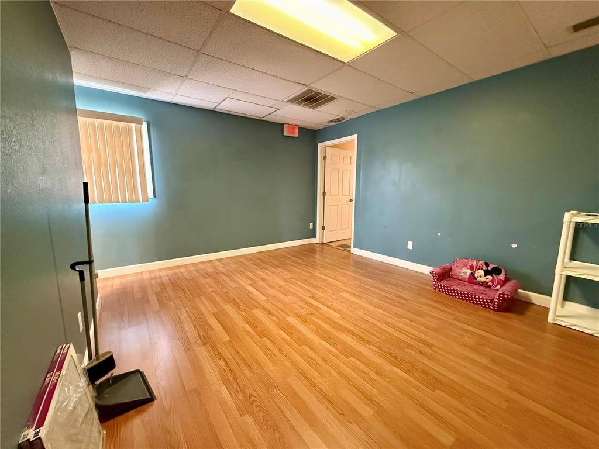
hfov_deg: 102.1
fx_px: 242
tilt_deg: -8.0
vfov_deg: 85.7
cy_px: 224
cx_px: 300
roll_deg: -0.4
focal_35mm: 14
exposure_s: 1/60
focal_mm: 2.22
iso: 1000
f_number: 2.2
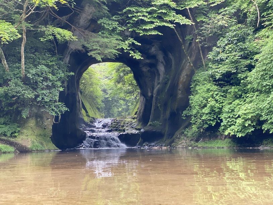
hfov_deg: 36.8
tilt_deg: +5.9
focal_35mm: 52
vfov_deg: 28.0
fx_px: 410
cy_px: 102
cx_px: 136
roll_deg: +0.3
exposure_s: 1/122
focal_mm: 6
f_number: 2
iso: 200
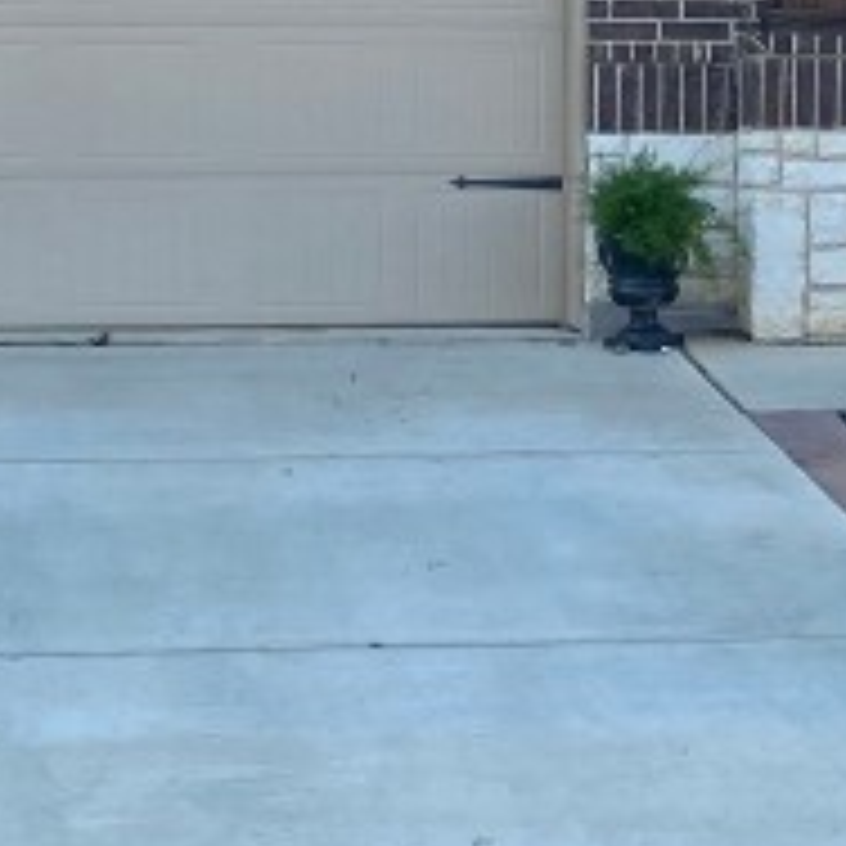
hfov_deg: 13.9
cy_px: 176
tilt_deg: +0.0
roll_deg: -0.6
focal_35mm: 125
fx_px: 3456
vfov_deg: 13.9
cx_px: 616
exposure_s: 1/728
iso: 32
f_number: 1.8
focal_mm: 4.25
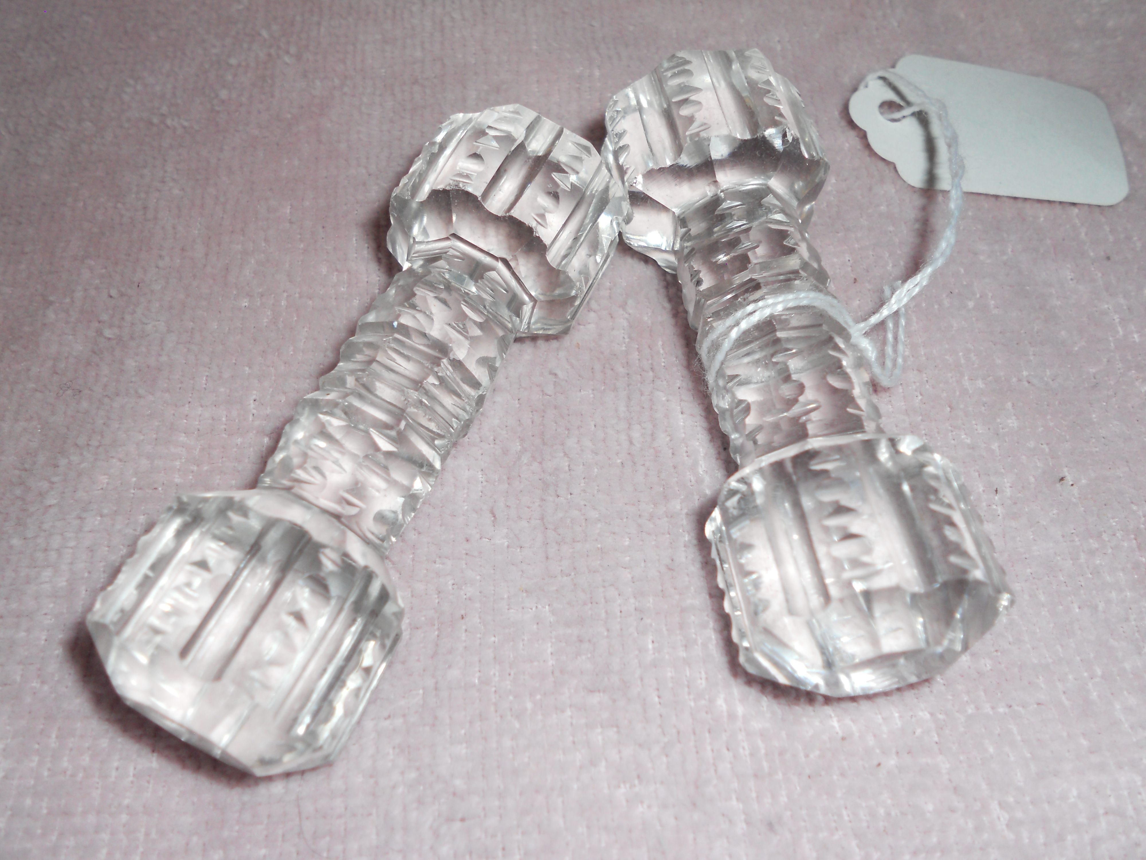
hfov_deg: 56.8
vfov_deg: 44.2
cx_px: 573
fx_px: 1059
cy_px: 430
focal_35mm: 32
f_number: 8.8
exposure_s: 1/25
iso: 80
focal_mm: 5.8
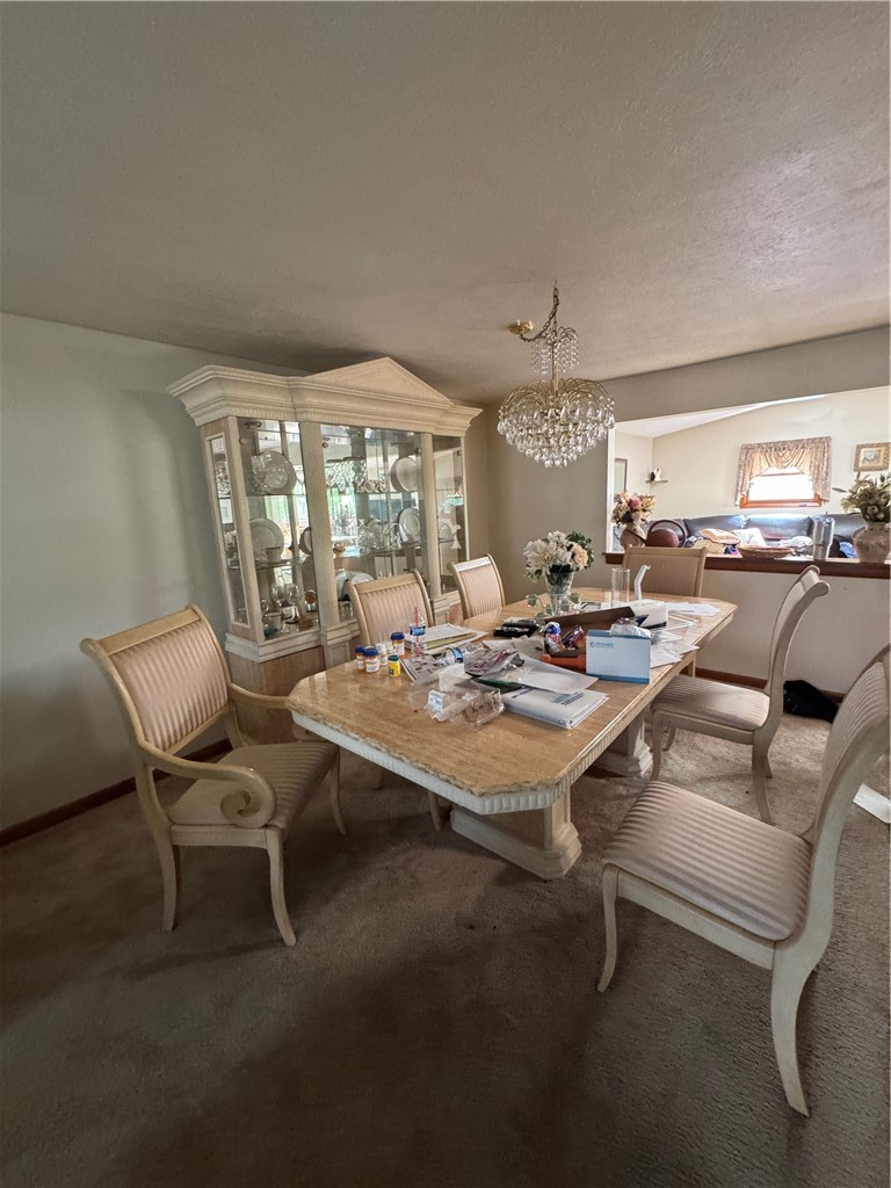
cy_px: 594
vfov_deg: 102.1
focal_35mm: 14
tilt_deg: -13.4
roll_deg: +1.5
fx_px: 480
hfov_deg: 85.7
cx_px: 446
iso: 800
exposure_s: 1/60
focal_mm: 2.22
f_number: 2.2
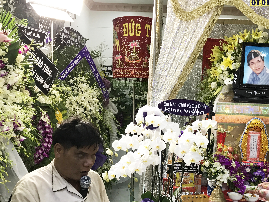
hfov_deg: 44.5
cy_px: 146
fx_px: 326
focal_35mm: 42
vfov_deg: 33.8
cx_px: 163
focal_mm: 3.99
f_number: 1.8
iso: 32
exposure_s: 1/25
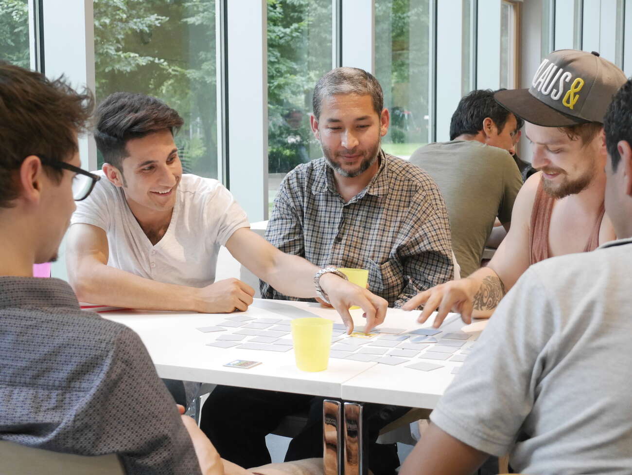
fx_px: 1132
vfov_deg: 23.7
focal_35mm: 62
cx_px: 316
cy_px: 238
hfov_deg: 31.2
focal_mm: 31
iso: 2500
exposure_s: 1/60
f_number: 5.4
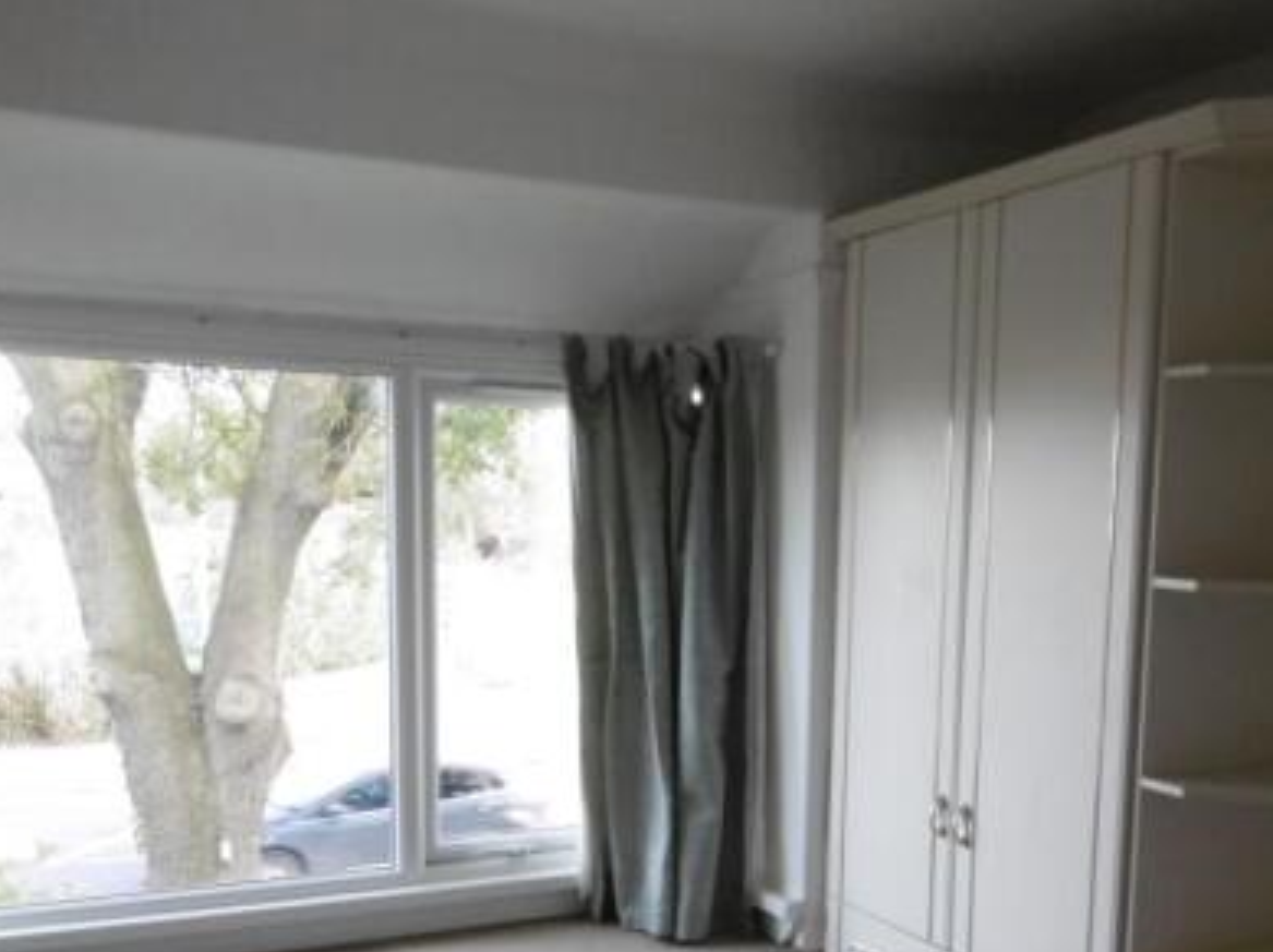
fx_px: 1323
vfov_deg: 38.6
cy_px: 705
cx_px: 725
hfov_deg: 51.2
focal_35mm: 36
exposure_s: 1/60
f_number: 3.1
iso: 250
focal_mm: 4.3
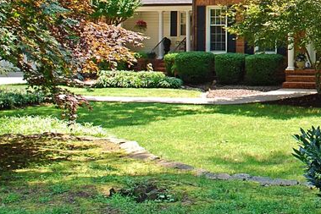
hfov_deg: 26.2
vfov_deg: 18.0
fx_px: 651
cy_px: -22
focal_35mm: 73
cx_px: 324
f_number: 5.6
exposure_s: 1/125
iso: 160
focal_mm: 18
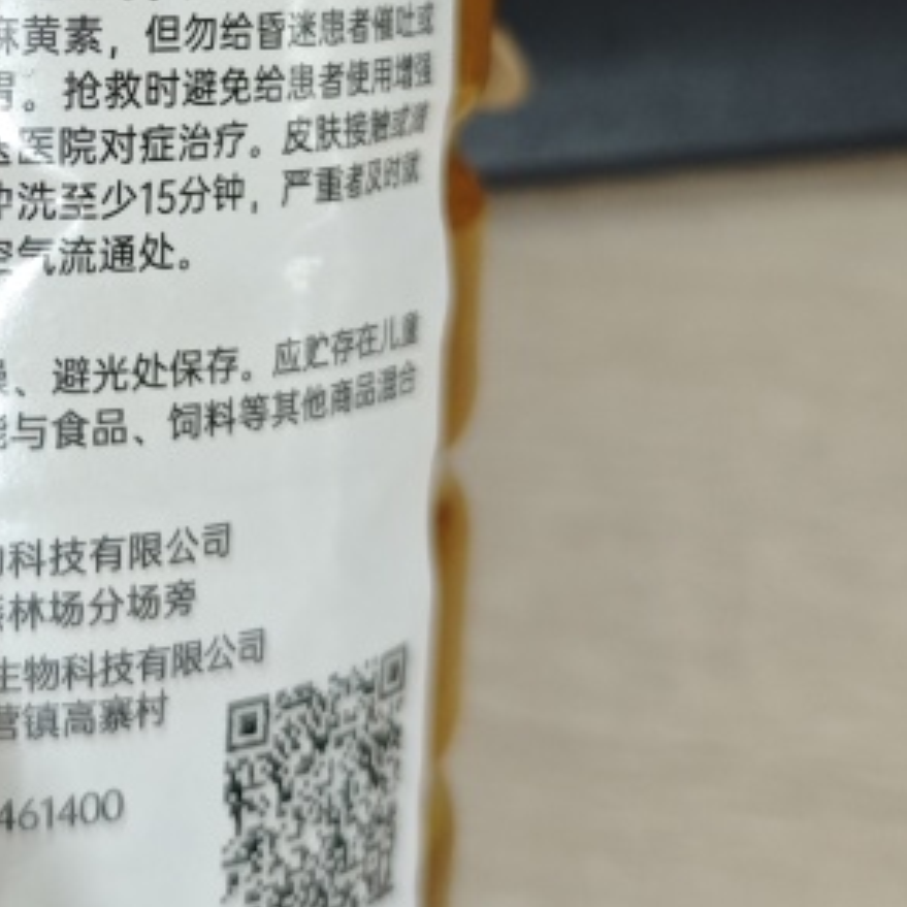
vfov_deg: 22.7
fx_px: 2194
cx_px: -15
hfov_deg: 22.4
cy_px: 57
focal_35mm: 74
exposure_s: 1/47.2
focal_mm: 6.55
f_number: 1.6
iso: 800
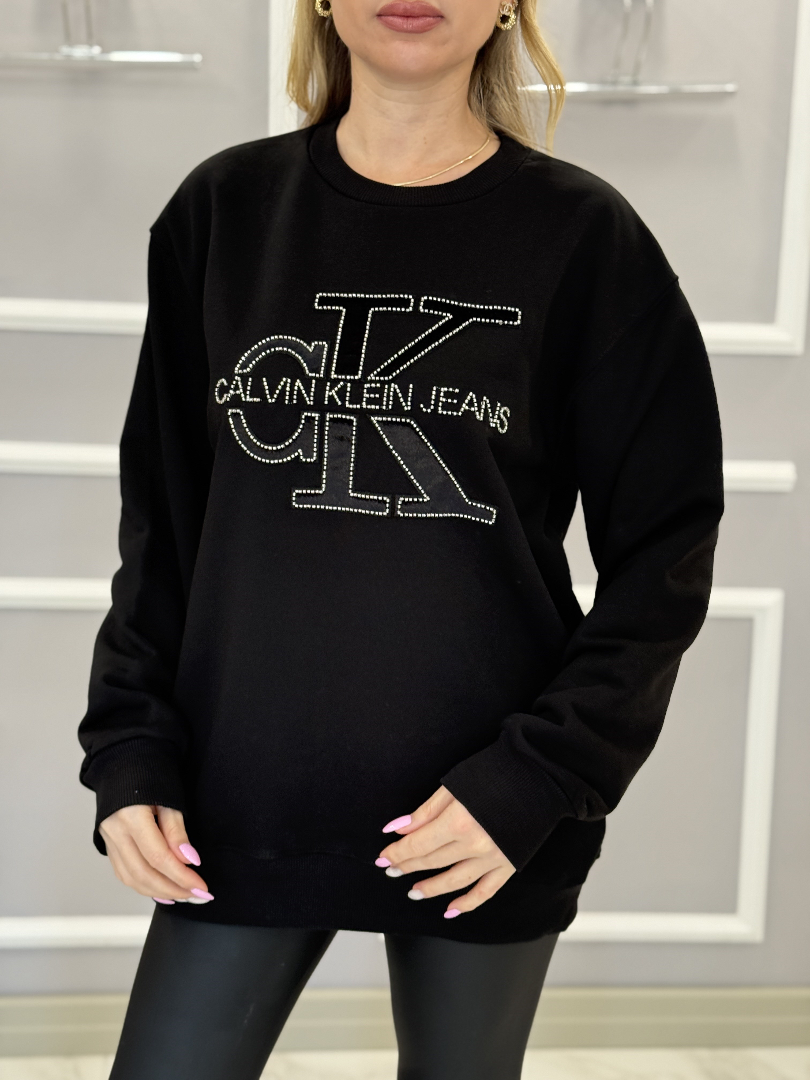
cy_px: 540
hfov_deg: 30.3
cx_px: 405
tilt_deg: -7.9
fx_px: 1498
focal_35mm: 48
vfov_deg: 39.7
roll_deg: -2.1
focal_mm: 6.76
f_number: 1.78
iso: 200
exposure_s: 1/63
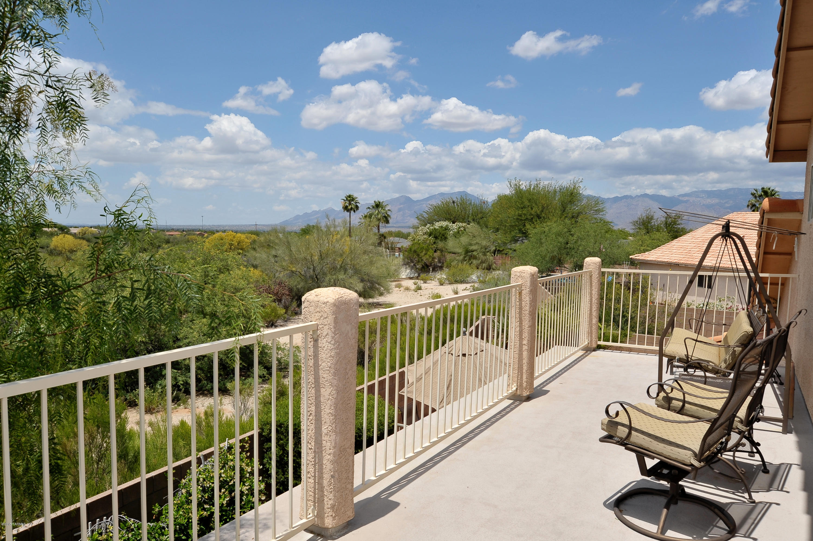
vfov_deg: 49.5
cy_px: 270
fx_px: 587
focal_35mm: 26
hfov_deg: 69.4
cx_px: 406
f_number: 14
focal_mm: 26
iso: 250
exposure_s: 1/320
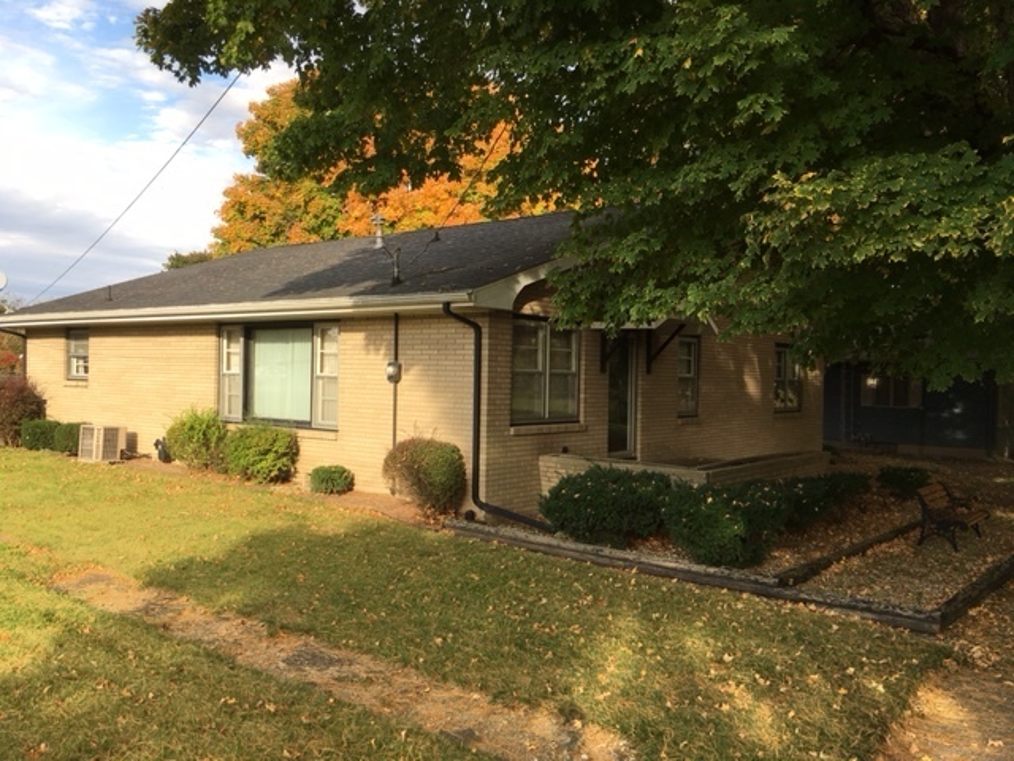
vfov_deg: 48.2
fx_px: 849
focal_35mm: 29
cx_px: 507
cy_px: 380
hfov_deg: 61.7
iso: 25
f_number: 2.2
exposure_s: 1/416
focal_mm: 4.15
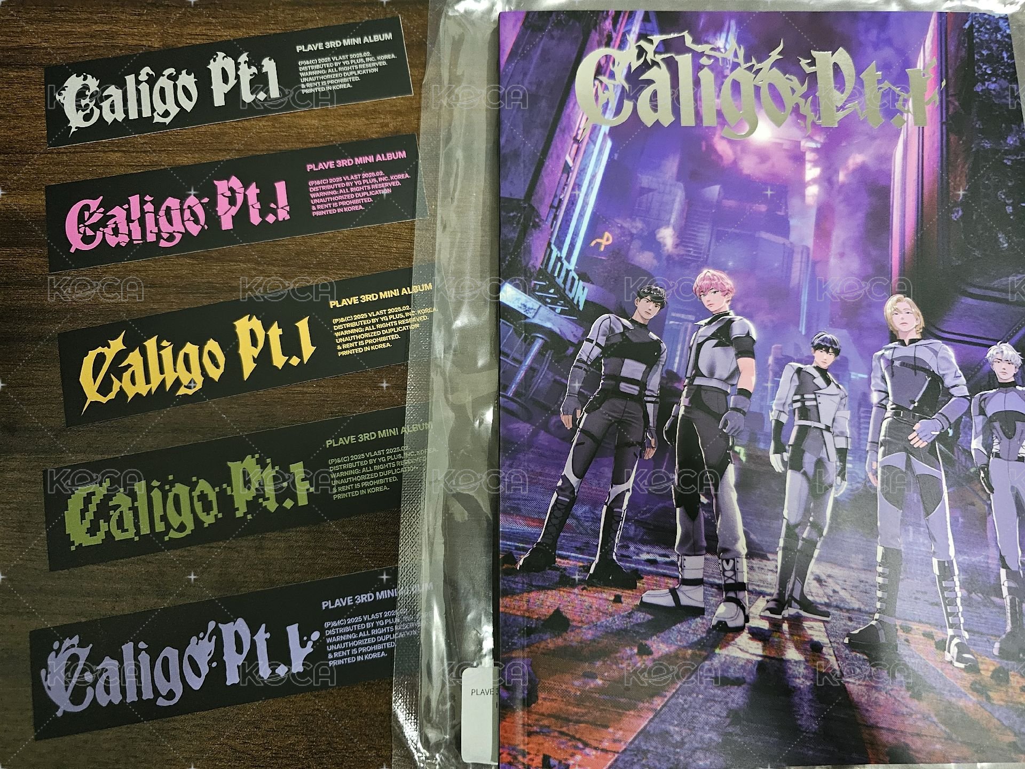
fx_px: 681
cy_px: 384
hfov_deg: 73.9
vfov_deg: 58.9
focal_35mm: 23
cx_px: 512
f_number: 1.7
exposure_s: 1/24
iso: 1000
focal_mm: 6.3
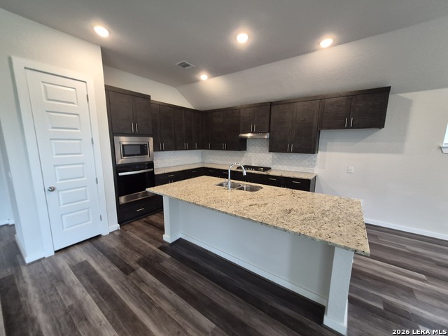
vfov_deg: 89.9
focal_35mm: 13
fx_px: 168
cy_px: 168
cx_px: 224
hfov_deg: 106.2
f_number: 2.2
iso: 250
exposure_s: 1/60
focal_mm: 1.74
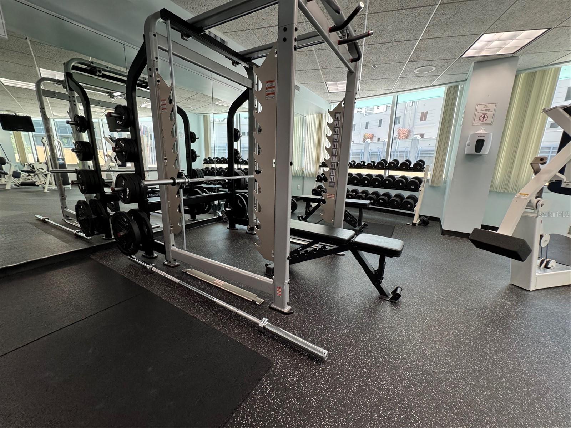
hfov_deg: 102.1
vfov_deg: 85.7
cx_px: 286
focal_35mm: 14
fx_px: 231
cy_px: 214
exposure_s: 1/120
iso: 320
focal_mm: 2.22
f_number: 2.2
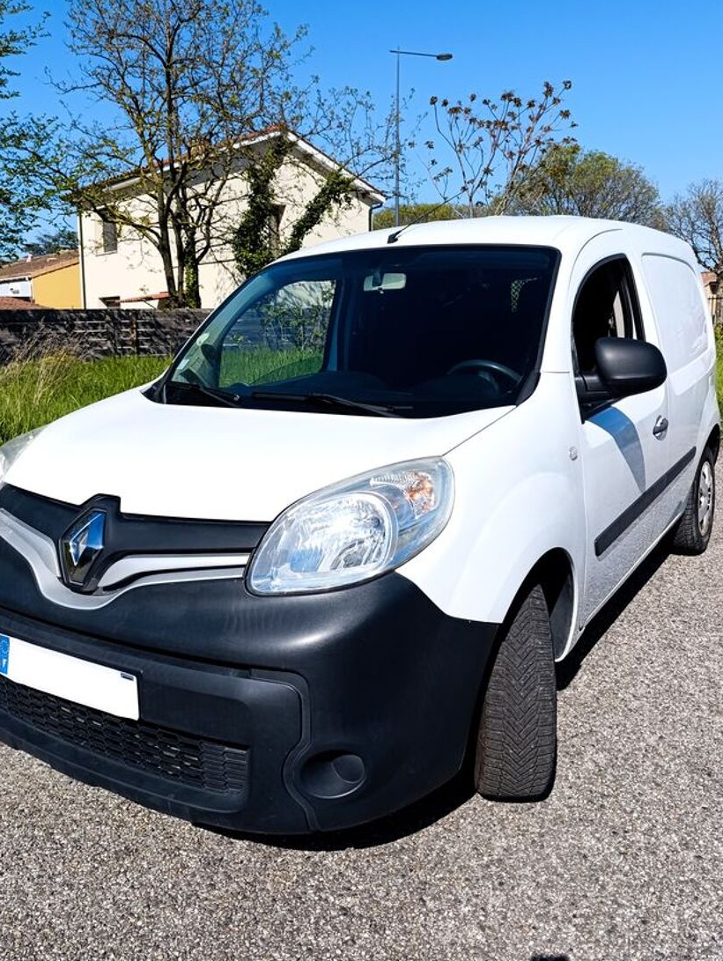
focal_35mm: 28
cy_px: 418
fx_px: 778
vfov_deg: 63.1
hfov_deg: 49.8
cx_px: 361
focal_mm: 6.14
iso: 50
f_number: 1.6
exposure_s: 1/843
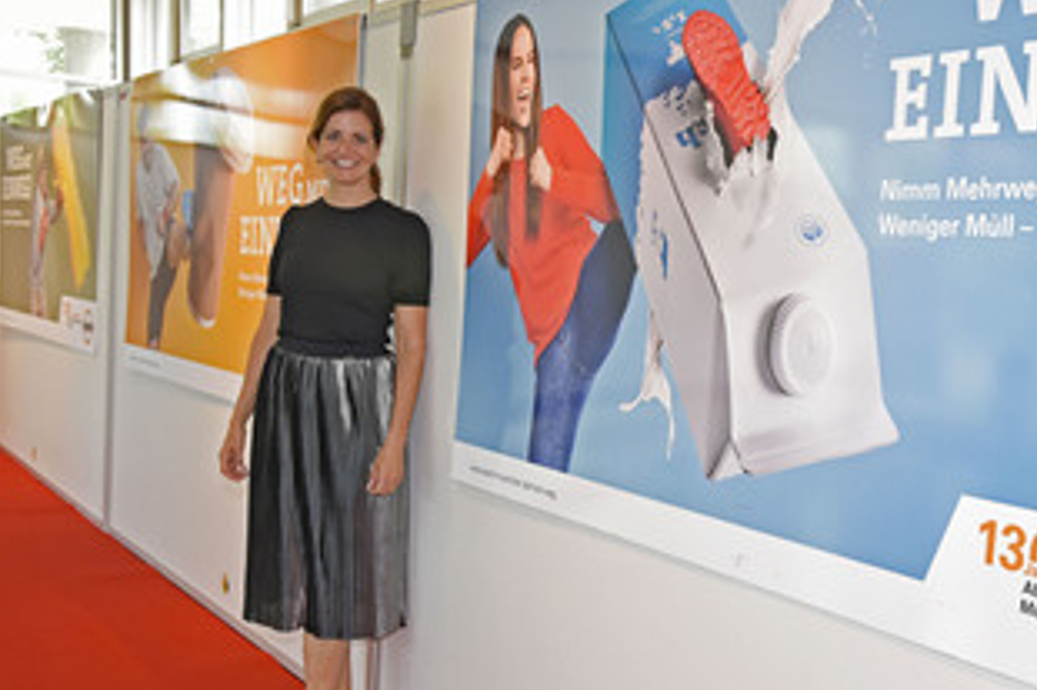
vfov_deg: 29.8
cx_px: 682
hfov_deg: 43.1
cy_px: 387
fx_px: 1296
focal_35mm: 45
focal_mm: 31
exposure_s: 1/80
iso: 1250
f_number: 6.3
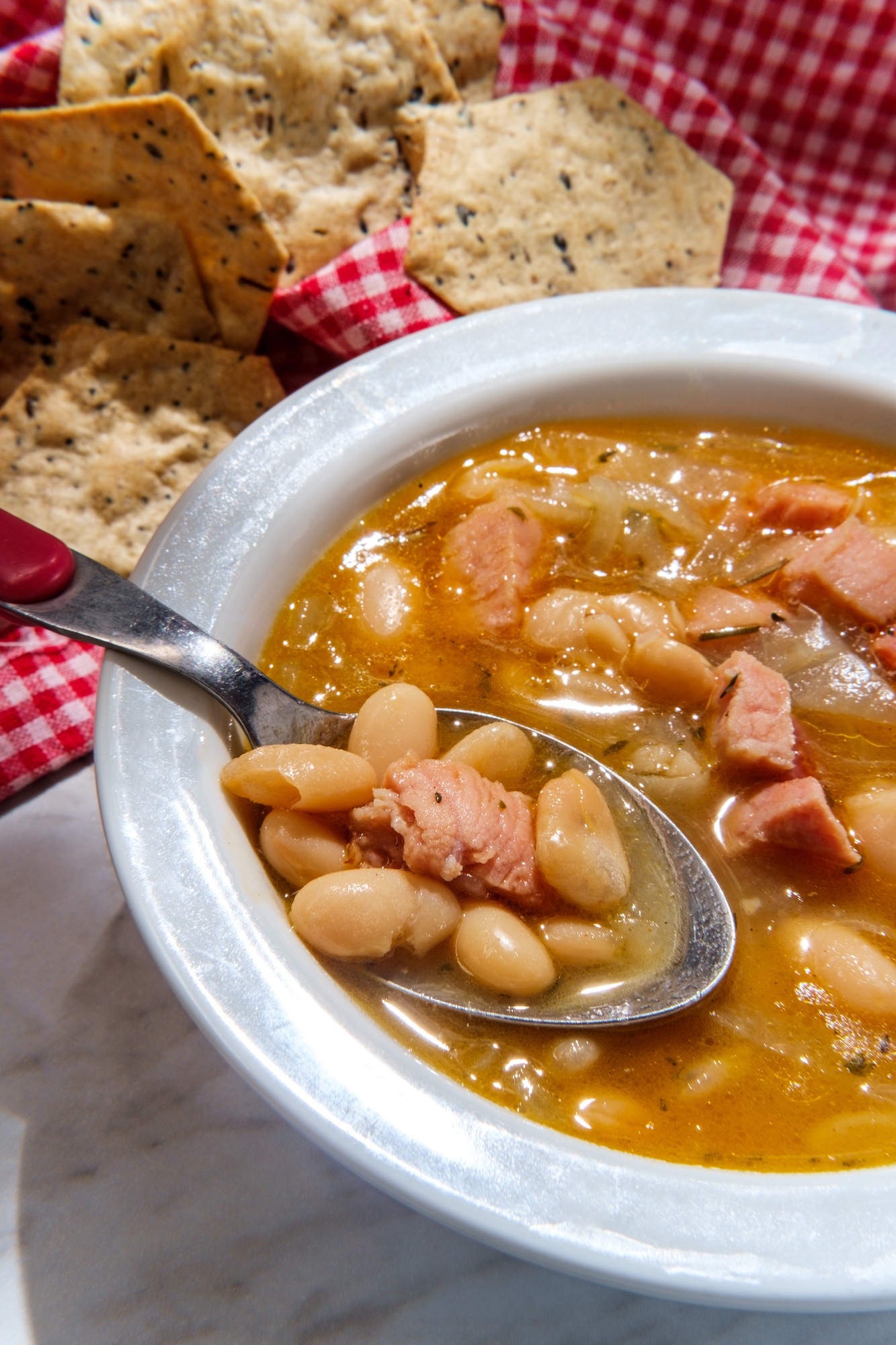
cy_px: 672
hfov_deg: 25.5
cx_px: 448
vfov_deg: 37.5
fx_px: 1979
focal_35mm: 53
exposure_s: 1/125
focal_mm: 35
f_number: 16
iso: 200
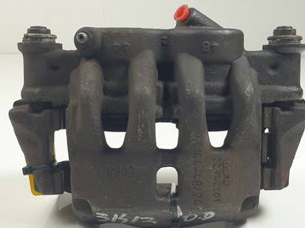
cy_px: 123
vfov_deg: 48.2
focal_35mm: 29
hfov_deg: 61.6
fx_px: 255
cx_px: 160
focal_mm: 4.3
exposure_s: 1/102
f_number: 2.4
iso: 50
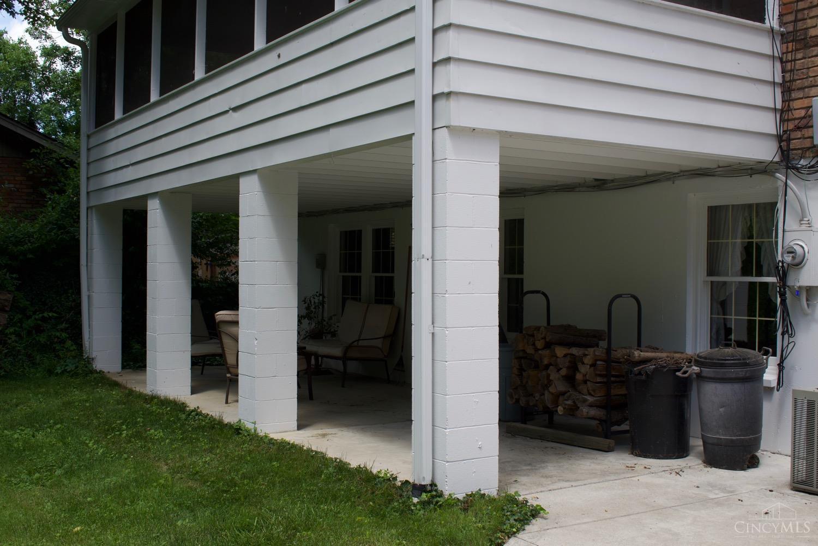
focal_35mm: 42
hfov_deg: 46.4
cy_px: 273
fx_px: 954
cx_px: 409
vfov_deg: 31.9
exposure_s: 1/250
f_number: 8
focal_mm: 28
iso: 180
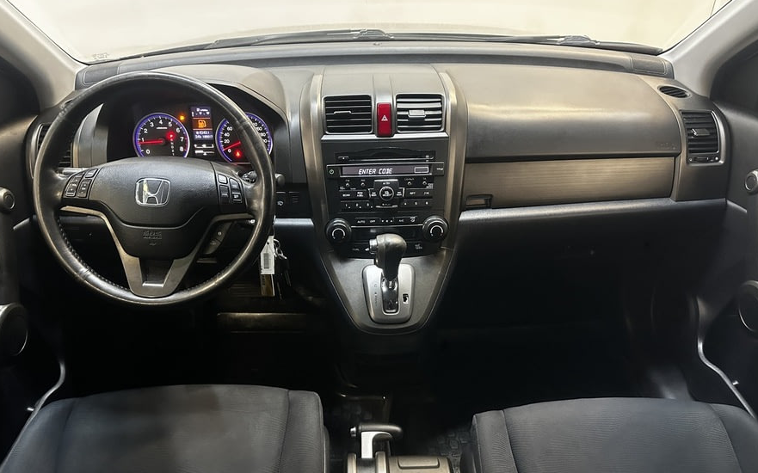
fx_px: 537
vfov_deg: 47.5
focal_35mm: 26
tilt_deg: -33.6
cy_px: 247
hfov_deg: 70.4
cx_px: 377
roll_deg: -1.0
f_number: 1.78
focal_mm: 6.86
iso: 800
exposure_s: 1/33
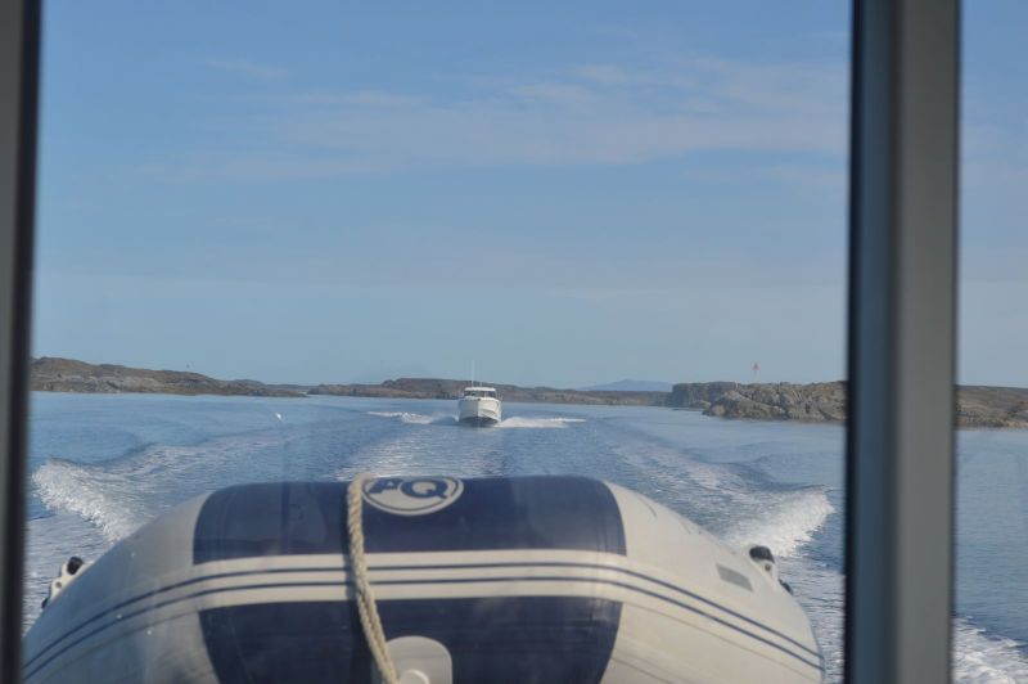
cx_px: 514
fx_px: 2354
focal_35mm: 82
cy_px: 342
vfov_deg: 16.5
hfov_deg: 24.6
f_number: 9
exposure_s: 1/320
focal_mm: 55
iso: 100
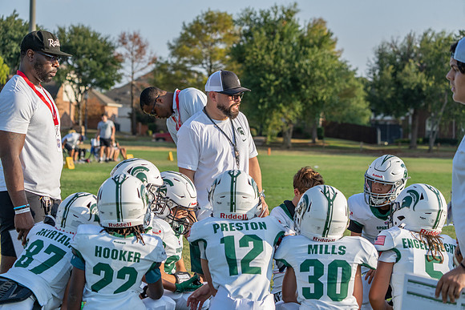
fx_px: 1292
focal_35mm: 100
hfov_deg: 20.4
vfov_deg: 13.7
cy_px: 155
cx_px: 232
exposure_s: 1/1600
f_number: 5.6
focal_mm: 100
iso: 400
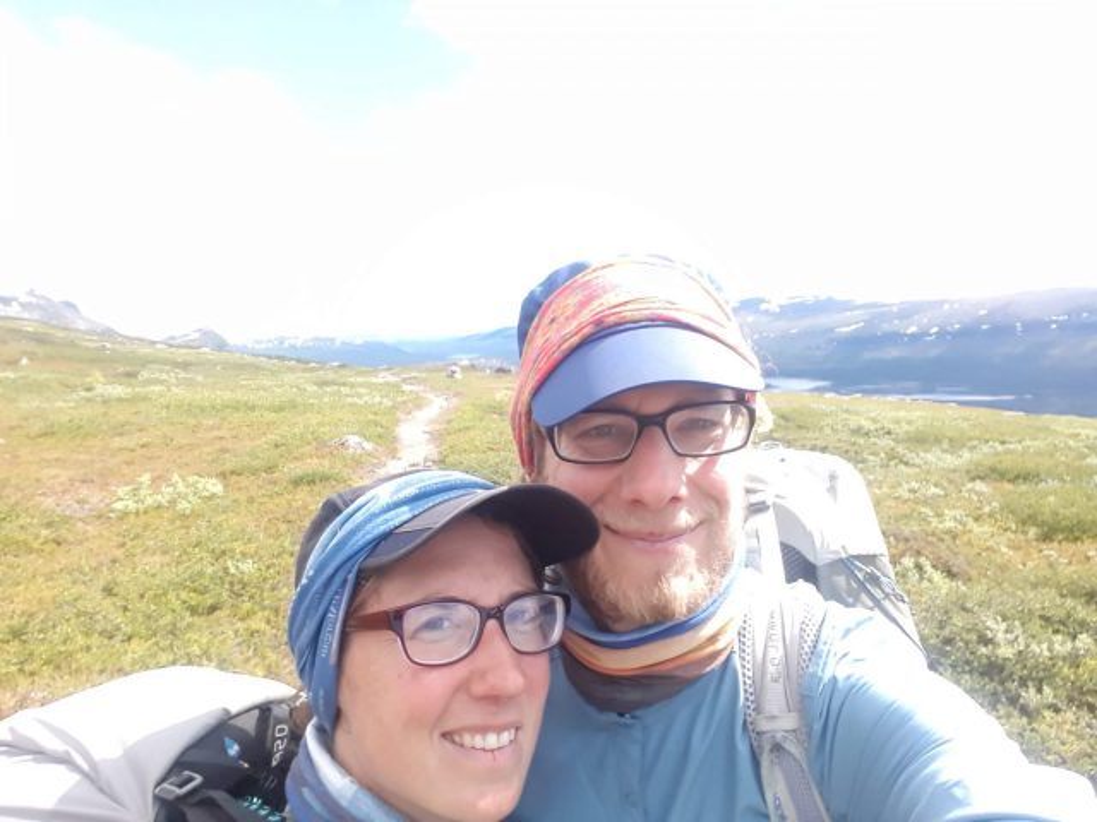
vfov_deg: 58.9
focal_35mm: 23
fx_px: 729
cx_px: 548
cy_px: 411
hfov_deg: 73.9
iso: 50
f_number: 2.2
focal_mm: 1.92
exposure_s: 1/322
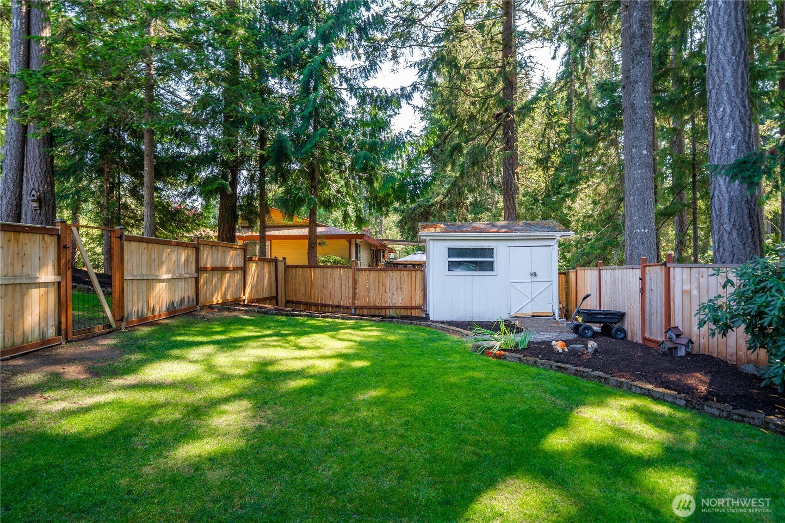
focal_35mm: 19
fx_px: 414
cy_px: 262
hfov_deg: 86.9
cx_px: 392
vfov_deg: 64.5
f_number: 7.1
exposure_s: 1/30
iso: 200
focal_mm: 19
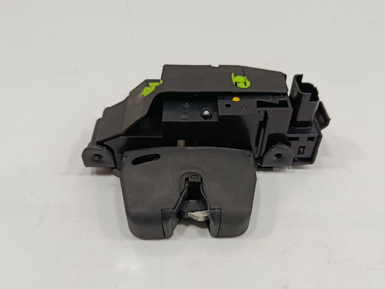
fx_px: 334
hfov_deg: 59.9
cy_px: 158
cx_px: 205
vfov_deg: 46.7
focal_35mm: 30
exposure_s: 1/100
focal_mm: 5.24
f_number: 1.7
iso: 1045
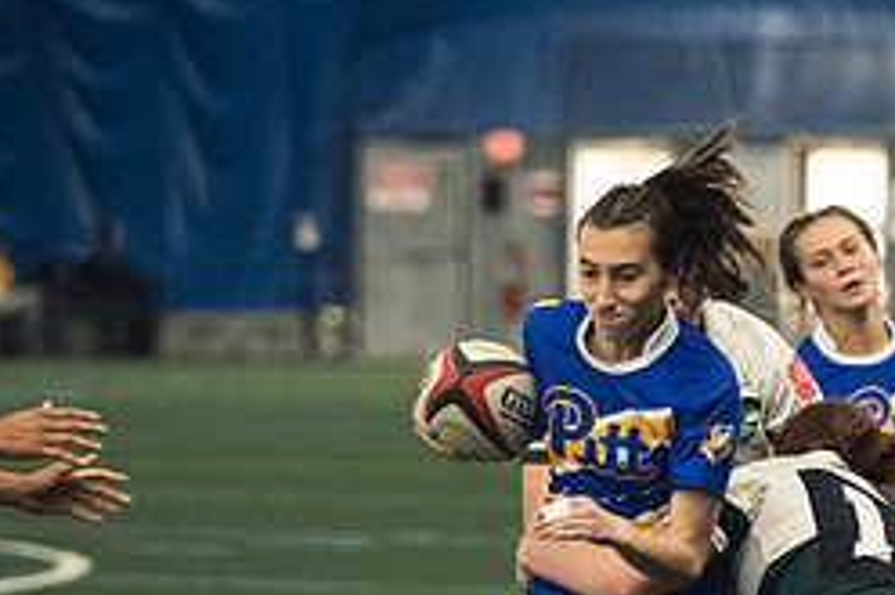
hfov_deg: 4.5
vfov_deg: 3.0
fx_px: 11329
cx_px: 946
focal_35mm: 456
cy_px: 671
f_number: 2.8
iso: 6400
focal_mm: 130
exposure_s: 1/500
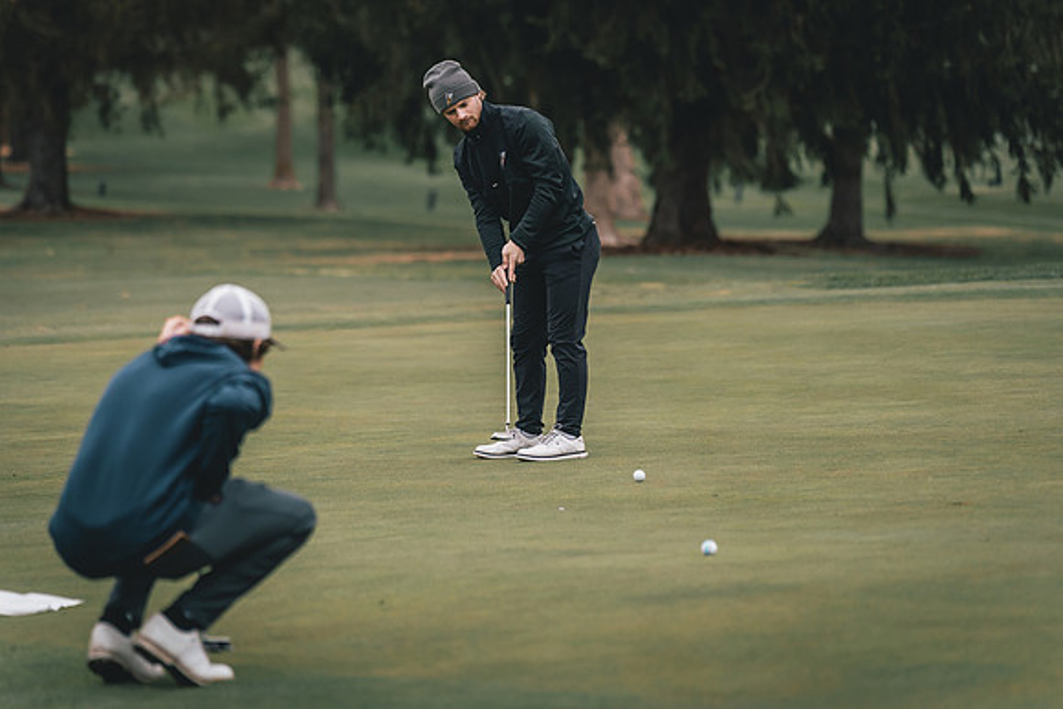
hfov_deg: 10.6
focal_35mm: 194
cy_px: 268
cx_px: 490
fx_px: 5732
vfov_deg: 7.1
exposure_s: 1/3200
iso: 640
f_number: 2.8
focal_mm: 150
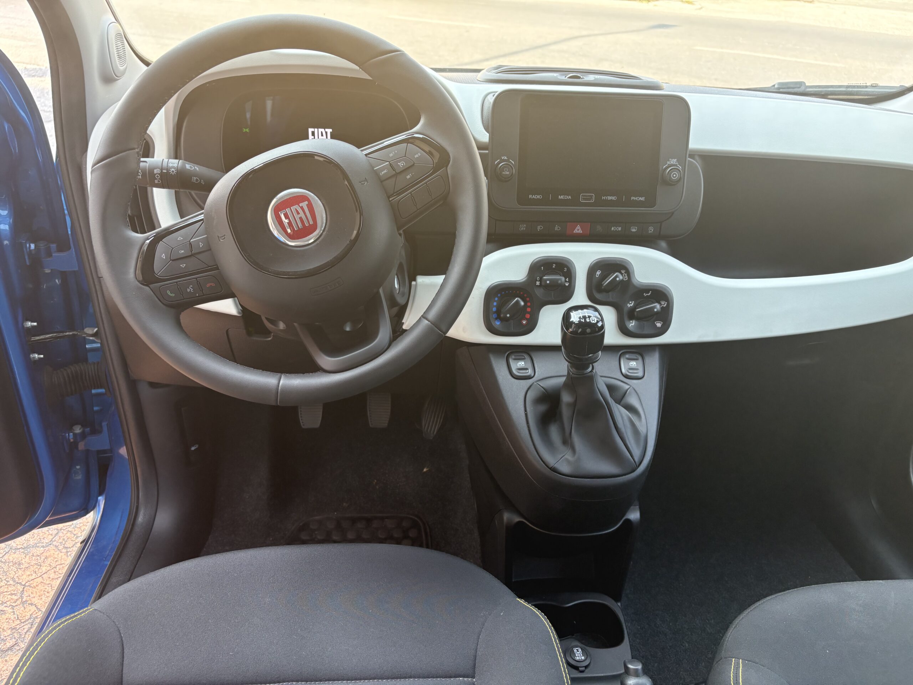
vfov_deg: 53.1
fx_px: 686
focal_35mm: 26
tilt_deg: -31.8
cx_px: 456
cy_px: 342
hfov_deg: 67.3
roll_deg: -1.2
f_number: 1.6
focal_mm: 5.96
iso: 125
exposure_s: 1/192
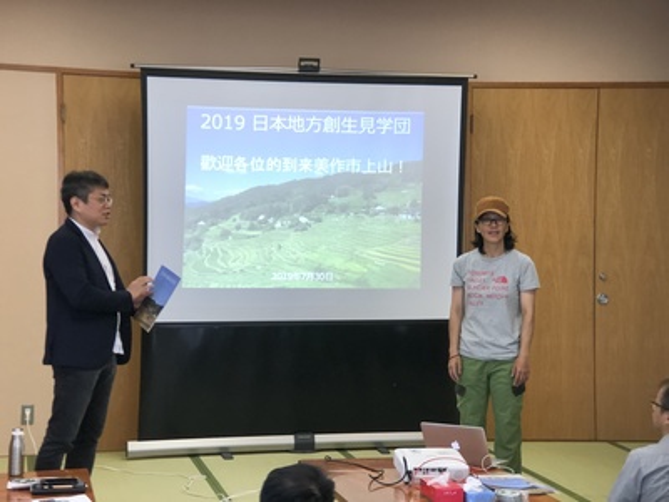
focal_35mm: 57
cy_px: 251
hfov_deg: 33.8
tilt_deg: -3.4
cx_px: 334
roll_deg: -0.1
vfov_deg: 25.7
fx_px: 1102
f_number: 2.8
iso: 320
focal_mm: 6.6
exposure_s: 1/120
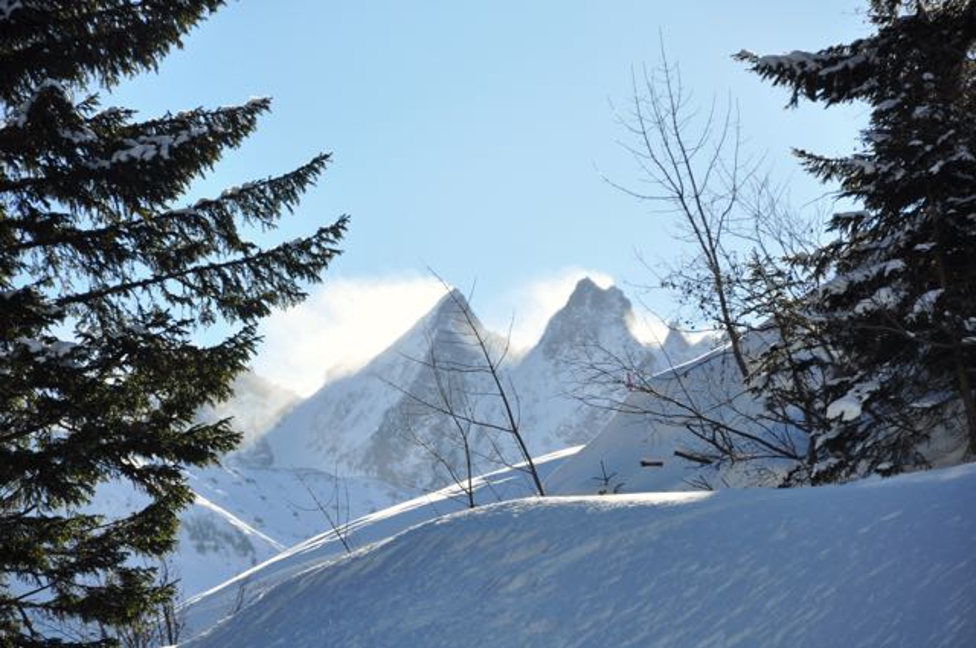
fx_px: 5483
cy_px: 324
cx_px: 488
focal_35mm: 202
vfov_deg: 6.8
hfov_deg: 10.2
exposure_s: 1/1000
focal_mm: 135
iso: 200
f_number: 8
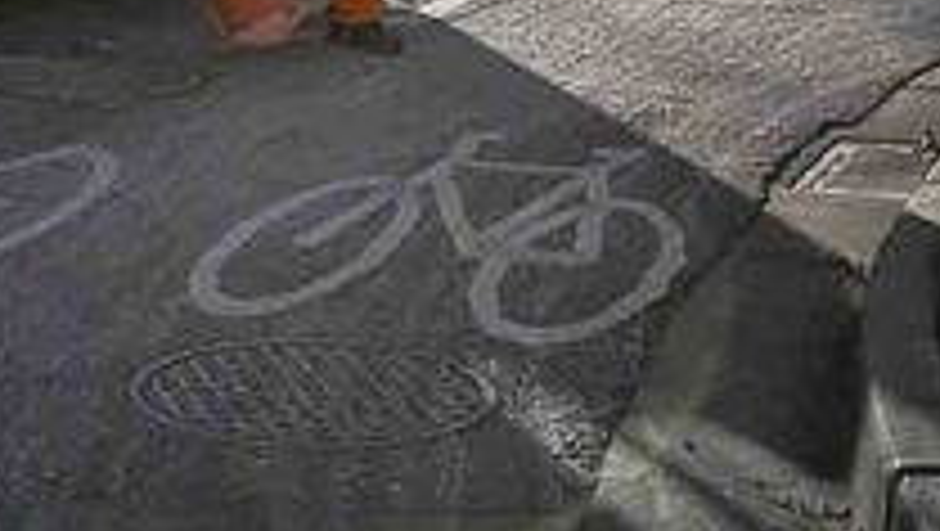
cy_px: -315
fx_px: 2794
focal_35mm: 112
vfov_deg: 10.4
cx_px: 112
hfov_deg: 18.8
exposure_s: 1/500
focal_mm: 28
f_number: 3.5
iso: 125
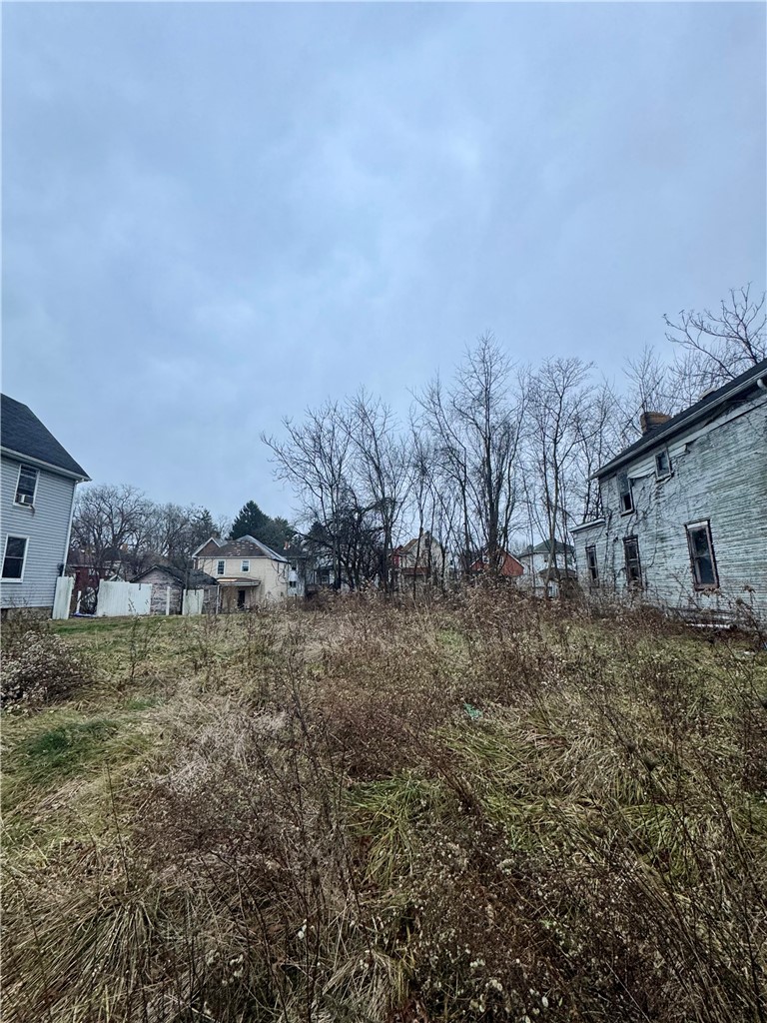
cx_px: 384
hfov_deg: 85.7
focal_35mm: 14
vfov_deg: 102.1
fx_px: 414
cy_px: 512
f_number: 2.2
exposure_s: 1/99
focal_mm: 2.22
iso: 125
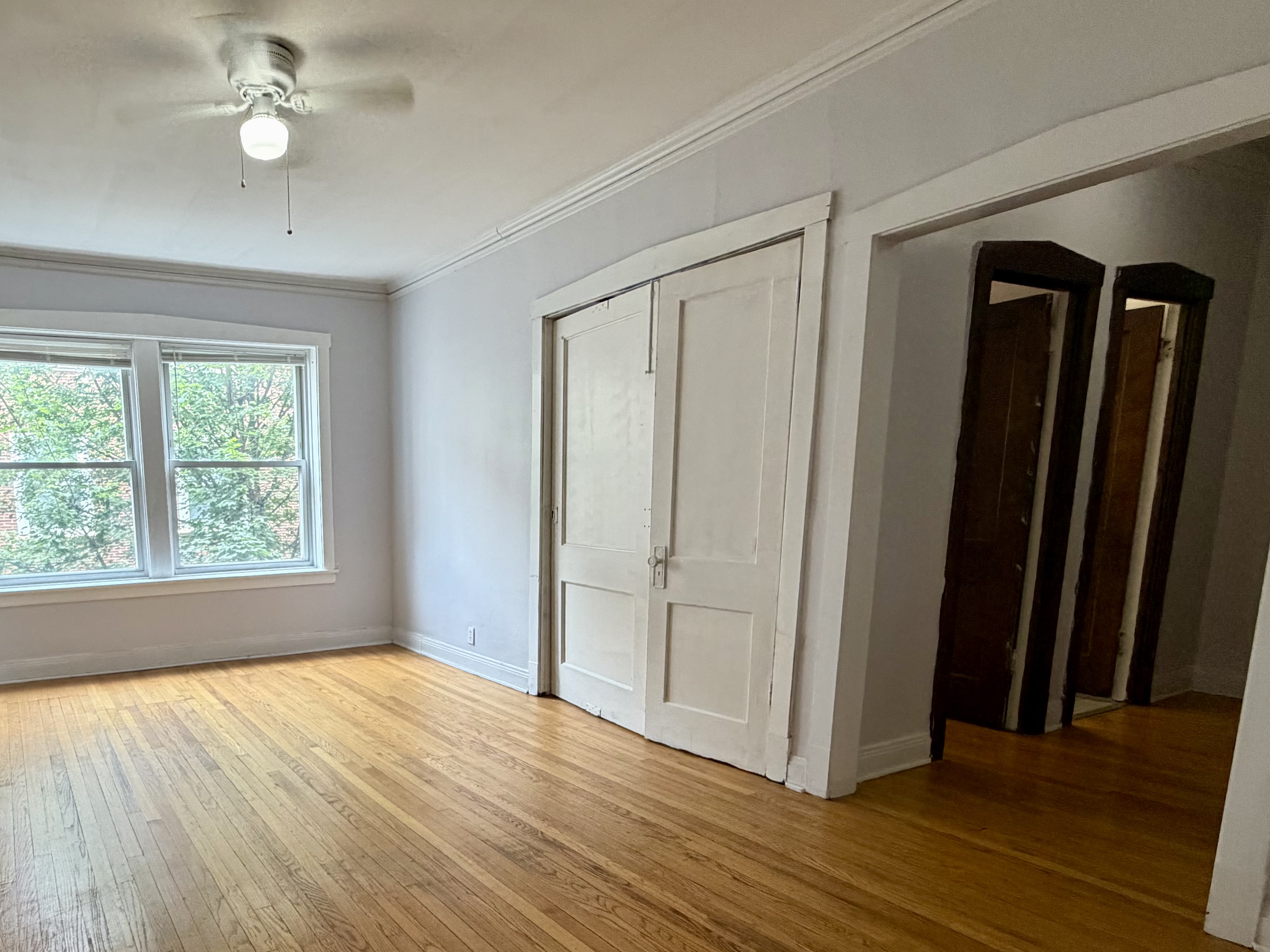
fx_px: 807
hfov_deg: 73.1
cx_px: 384
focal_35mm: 22
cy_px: 627
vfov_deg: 59.8
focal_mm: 2.22
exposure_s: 1/60
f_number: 2.2
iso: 200
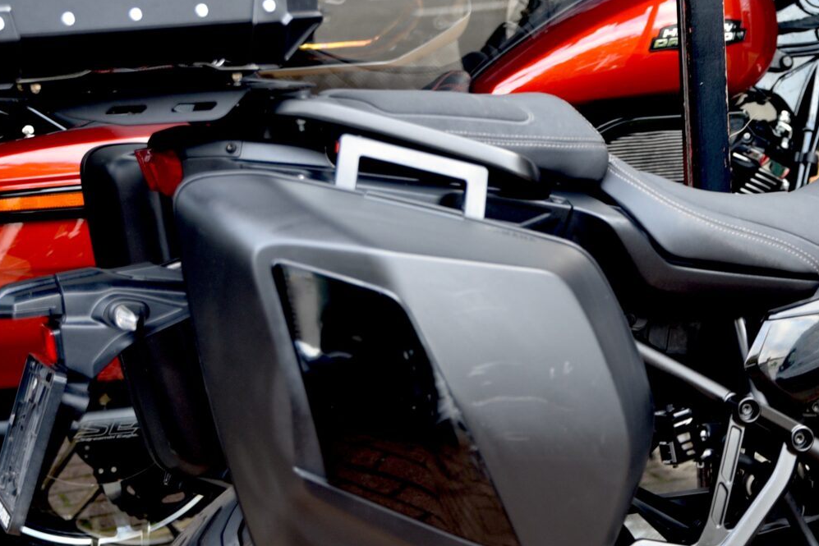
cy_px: 329
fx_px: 2571
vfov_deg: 12.1
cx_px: 791
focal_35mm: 113
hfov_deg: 17.7
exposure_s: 1/60
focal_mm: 44
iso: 200
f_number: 3.2
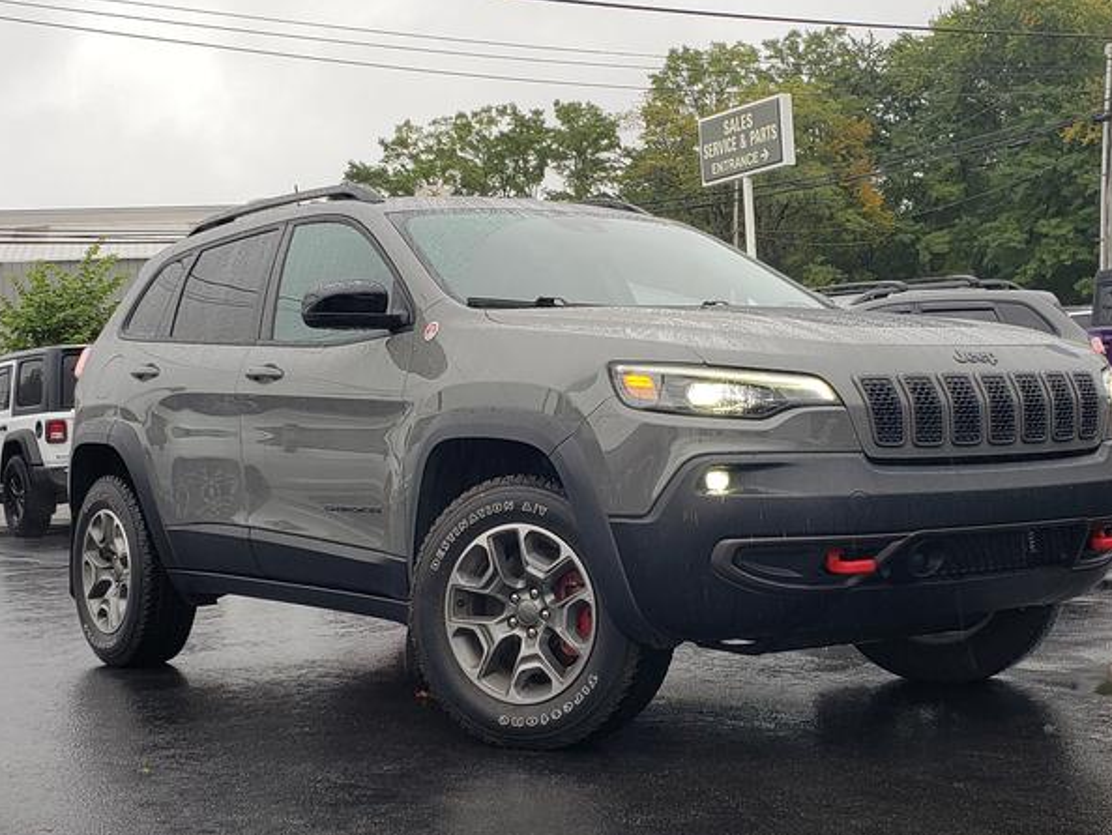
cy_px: 444
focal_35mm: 28
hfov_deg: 63.4
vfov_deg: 49.7
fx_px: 900
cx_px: 593
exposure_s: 1/134
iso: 50
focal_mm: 4.3
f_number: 2.4
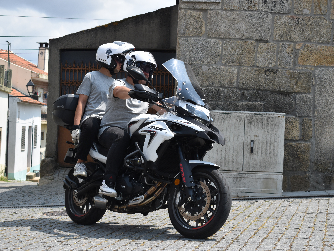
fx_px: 627
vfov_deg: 22.6
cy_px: 125
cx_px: 159
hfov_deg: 29.8
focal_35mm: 65
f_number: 6.3
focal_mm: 40
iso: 400
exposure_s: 1/1600
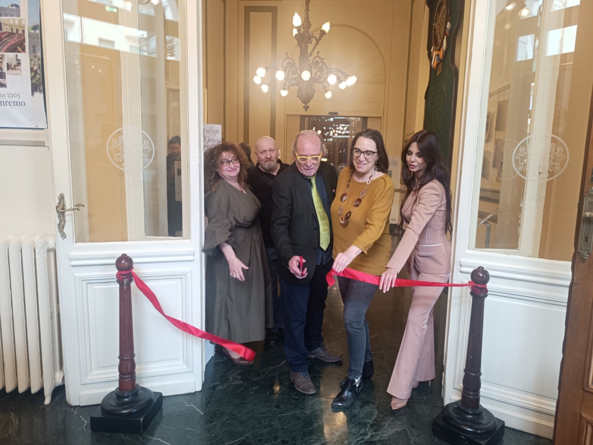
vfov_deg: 56.8
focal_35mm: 24
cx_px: 296
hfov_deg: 71.6
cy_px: 222
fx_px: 411
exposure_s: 1/100
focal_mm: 6.14
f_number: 1.65
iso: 719
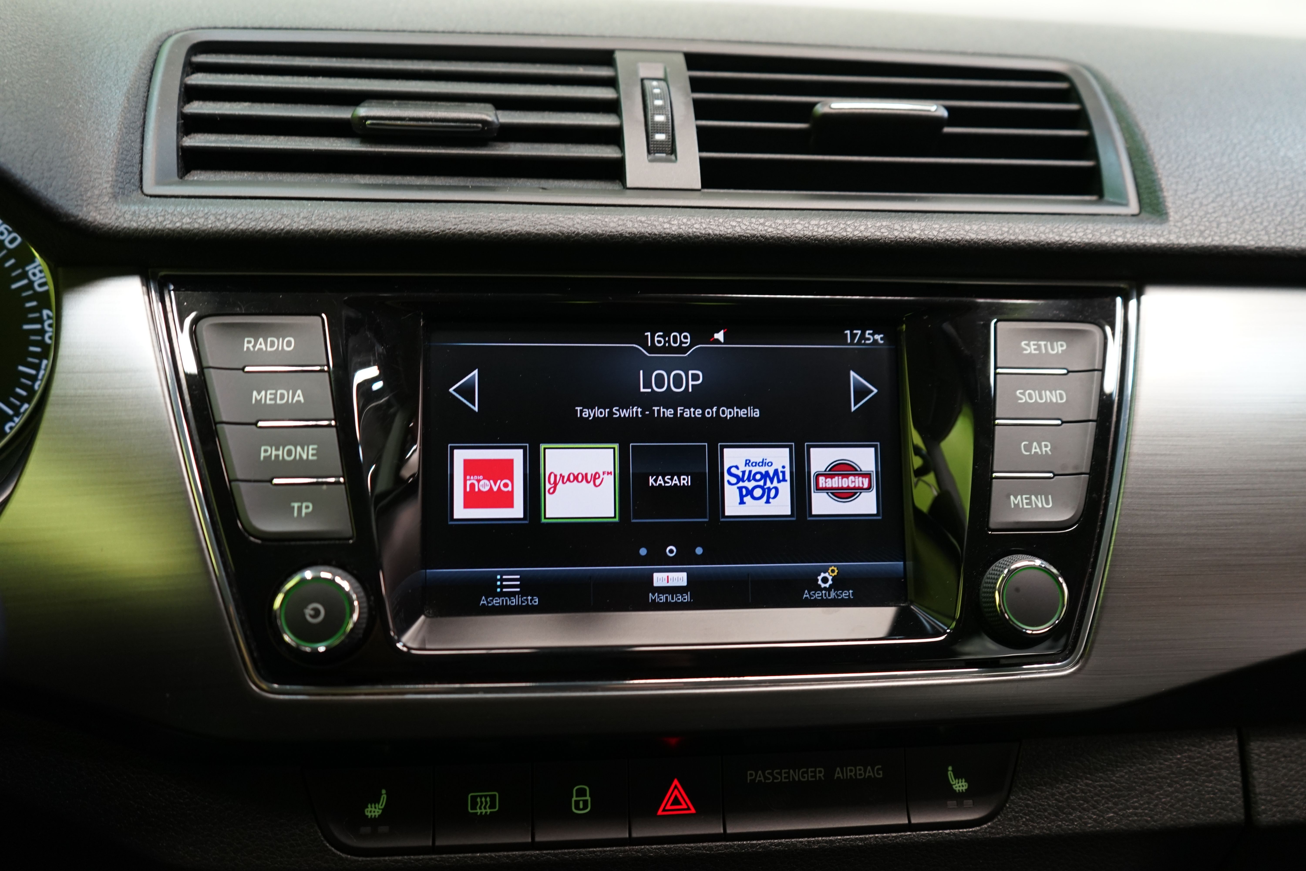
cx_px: 653
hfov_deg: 63.7
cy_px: 436
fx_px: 1052
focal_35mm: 29
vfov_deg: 45.0
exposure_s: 1/30
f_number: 3.5
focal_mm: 29
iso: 800
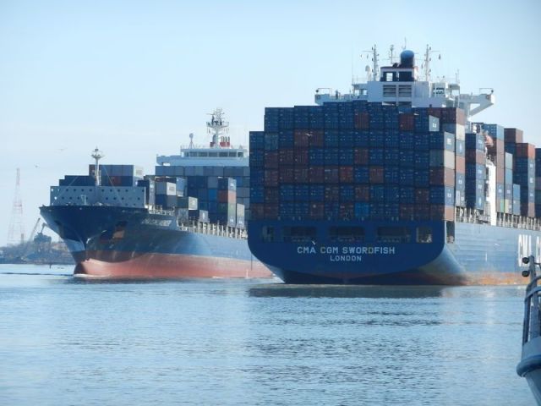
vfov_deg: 6.8
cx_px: 270
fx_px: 3391
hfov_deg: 9.1
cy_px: 203
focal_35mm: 217
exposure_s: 1/800
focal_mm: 39.1
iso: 160
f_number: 5.3
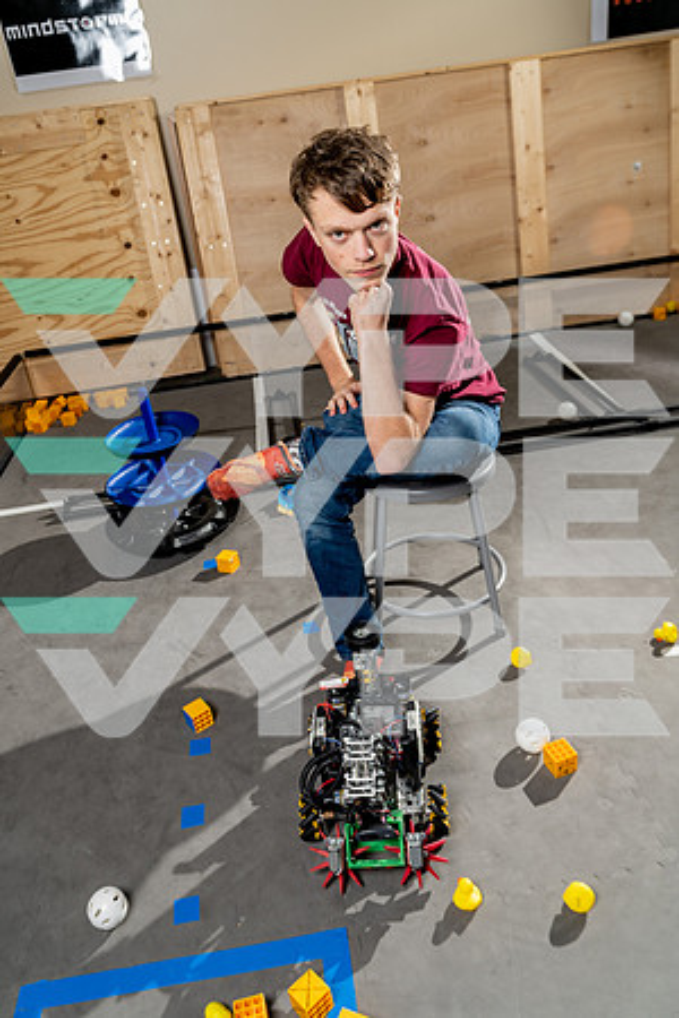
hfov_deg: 45.0
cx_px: 340
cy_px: 509
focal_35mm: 29
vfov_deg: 63.7
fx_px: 820
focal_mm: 29
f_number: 4.5
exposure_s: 1/250
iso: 100
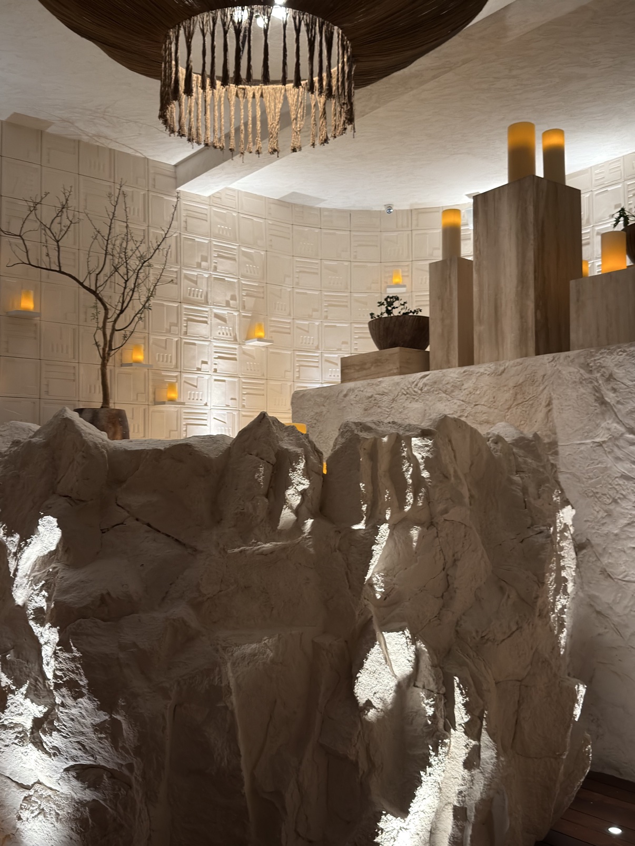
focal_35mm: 35
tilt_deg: +3.2
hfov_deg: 40.7
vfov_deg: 52.6
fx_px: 856
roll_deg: +0.5
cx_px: 318
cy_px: 423
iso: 400
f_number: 1.78
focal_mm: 6.76
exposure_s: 1/30
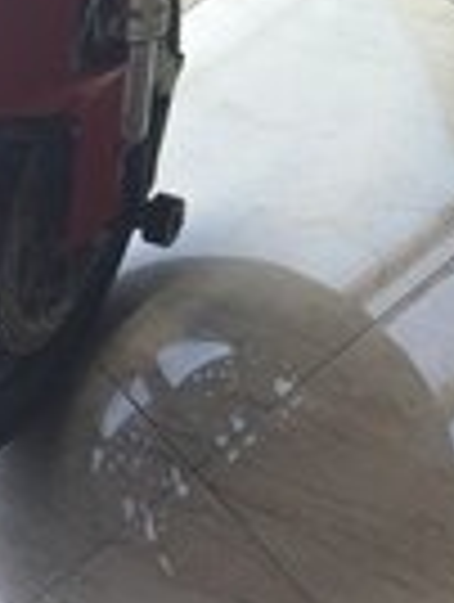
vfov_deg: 17.8
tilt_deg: -34.0
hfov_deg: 13.3
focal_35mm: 107
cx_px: 634
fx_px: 1865
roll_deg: +23.5
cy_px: -36
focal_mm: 4.15
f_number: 2.2
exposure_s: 1/213
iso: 32
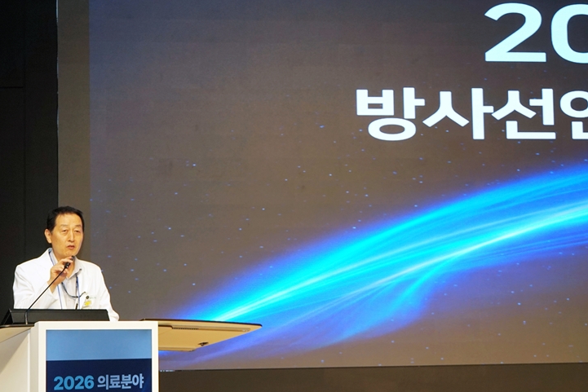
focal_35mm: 68
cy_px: 251
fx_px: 1111
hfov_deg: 29.6
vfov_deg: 20.0
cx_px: 272
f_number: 7.1
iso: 400
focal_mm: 49
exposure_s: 1/100
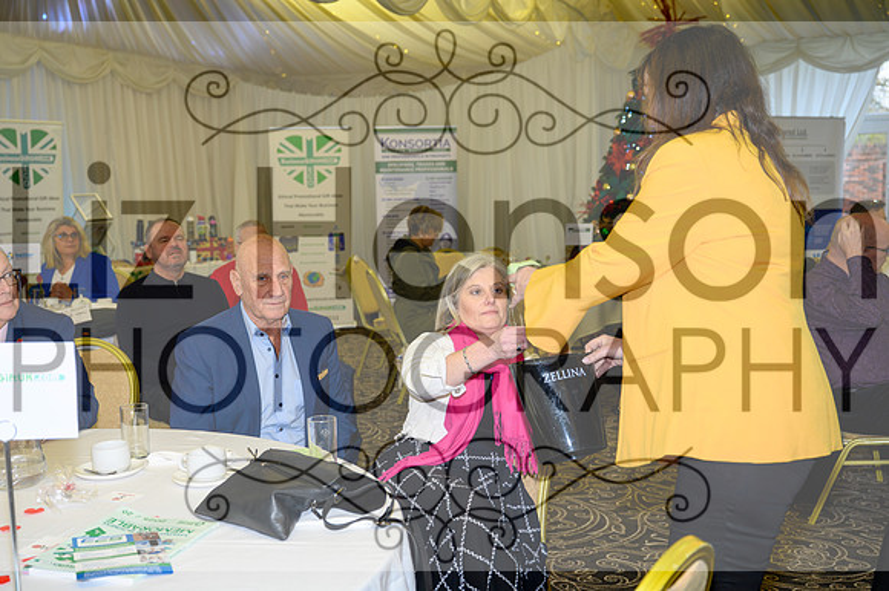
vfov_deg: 32.6
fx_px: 1012
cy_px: 296
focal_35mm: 41
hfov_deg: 47.4
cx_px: 444
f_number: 4
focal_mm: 41
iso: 1600
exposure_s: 1/100
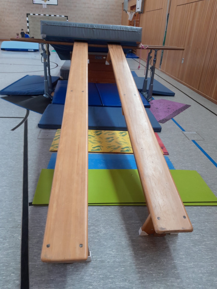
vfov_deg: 67.3
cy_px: 144
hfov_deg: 53.1
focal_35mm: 26
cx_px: 108
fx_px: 217
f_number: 1.8
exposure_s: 1/50
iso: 100
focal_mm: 4
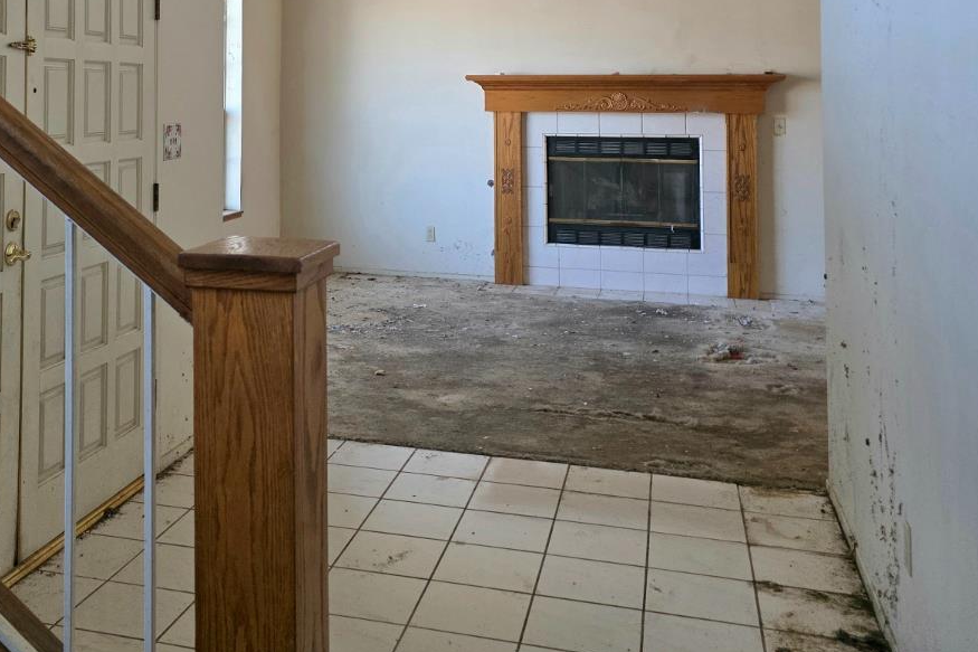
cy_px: 78
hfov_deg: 46.2
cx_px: 277
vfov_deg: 31.3
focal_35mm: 41
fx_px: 1114
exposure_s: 1/182
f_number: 1.7
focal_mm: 6.3
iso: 200
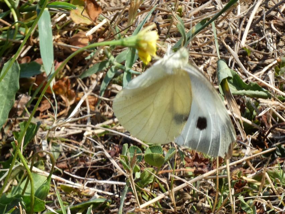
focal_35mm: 515
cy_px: 107
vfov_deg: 2.9
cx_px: 142
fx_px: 4241
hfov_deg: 3.8
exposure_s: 1/125
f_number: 5.6
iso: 125
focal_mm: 92.3
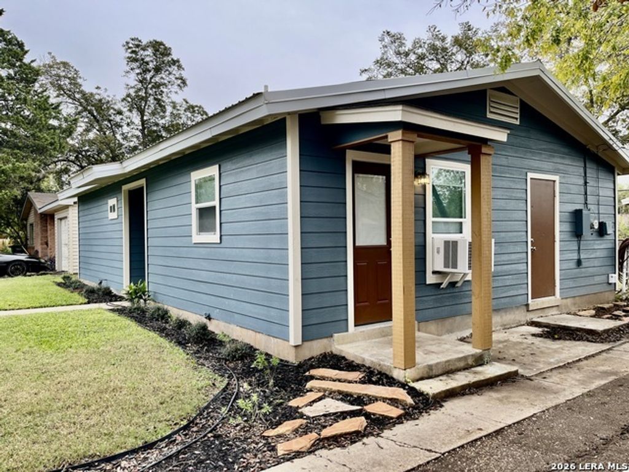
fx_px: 472
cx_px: 314
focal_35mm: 26
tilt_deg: -0.3
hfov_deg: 67.3
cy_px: 236
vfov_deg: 53.1
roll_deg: +1.6
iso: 50
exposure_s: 1/440
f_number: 1.6
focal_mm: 5.1
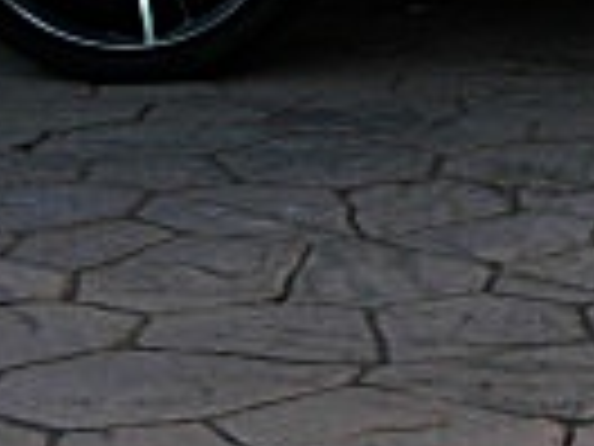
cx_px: 936
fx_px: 3003
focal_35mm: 175
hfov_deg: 10.8
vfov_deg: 8.4
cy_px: -144
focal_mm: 6.3
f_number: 2.8
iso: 50
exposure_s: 1/125
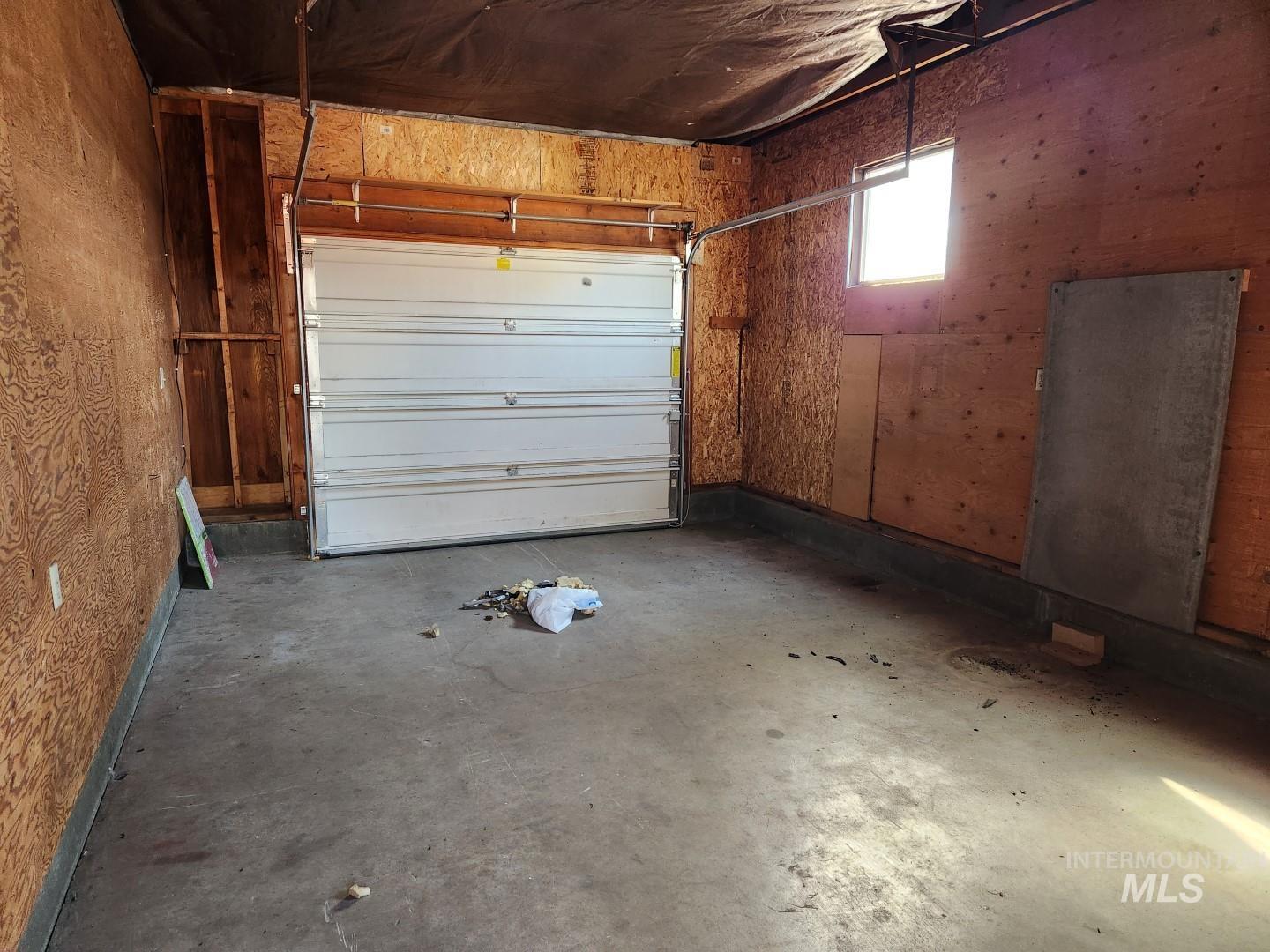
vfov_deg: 58.9
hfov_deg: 73.9
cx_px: 635
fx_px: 844
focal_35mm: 23
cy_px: 476
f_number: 1.8
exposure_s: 1/120
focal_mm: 5.4
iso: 500
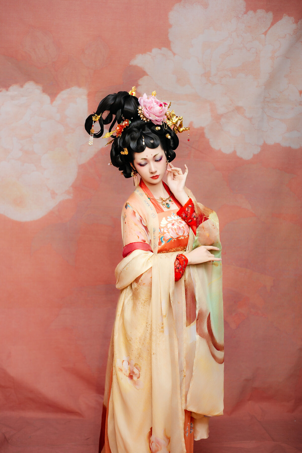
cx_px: 151
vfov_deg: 40.3
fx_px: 617
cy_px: 226
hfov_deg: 27.5
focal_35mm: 49
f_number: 2.8
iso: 100
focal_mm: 50
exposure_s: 1/160
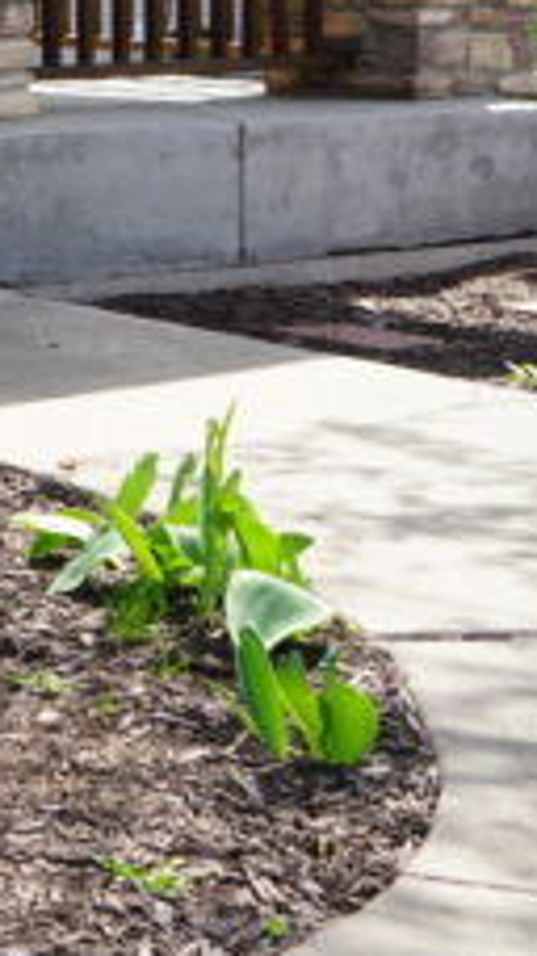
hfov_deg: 9.3
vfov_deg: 18.1
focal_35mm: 114
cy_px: -111
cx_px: -847
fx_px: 2890
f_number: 7.1
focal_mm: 31
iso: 100
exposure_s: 1/80
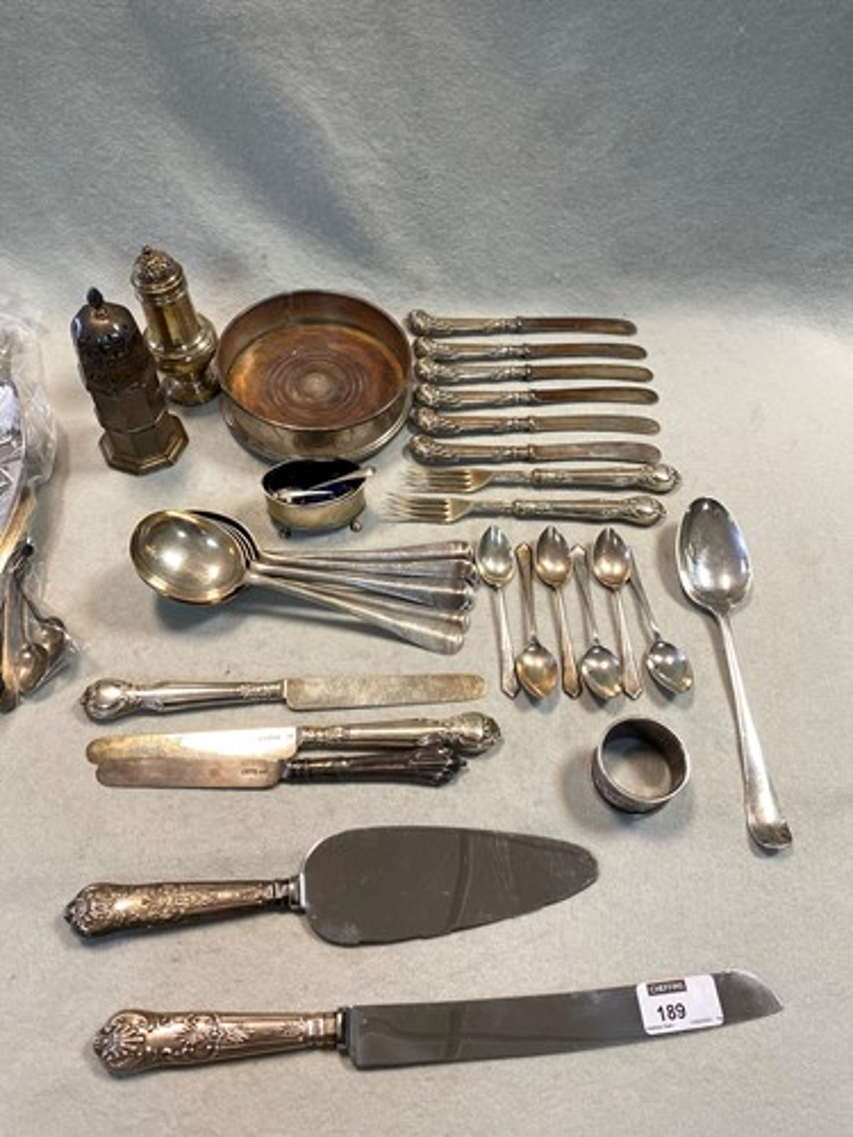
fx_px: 854
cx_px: 426
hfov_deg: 53.1
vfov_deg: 67.3
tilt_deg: -57.4
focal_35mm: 26
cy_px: 568
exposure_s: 1/100
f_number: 1.8
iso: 125
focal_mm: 4.25
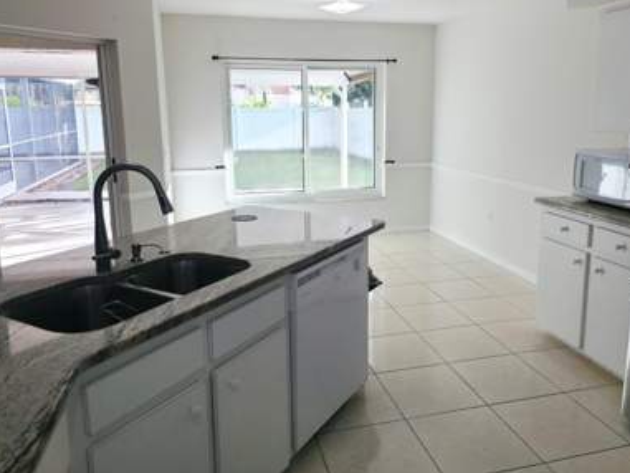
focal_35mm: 29
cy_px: 203
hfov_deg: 61.6
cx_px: 337
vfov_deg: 48.1
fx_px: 528
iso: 40
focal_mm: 6.3
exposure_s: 1/120
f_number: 1.7
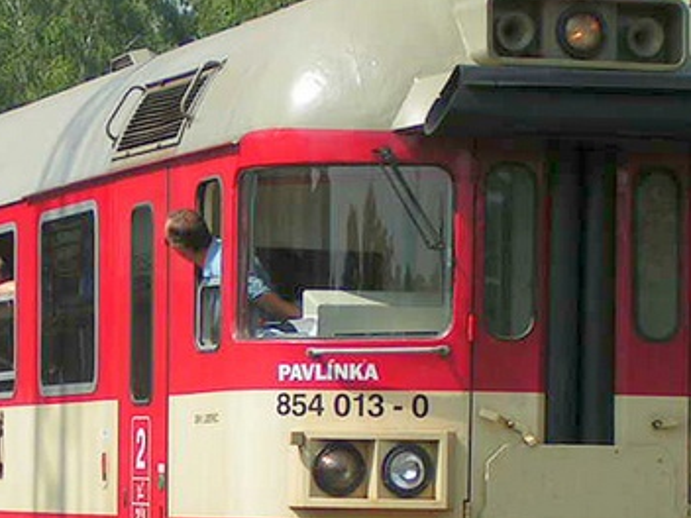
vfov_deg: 8.5
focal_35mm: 174
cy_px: 301
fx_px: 3473
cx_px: 124
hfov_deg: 11.3
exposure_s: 1/1000
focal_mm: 10.5
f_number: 3.5
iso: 50
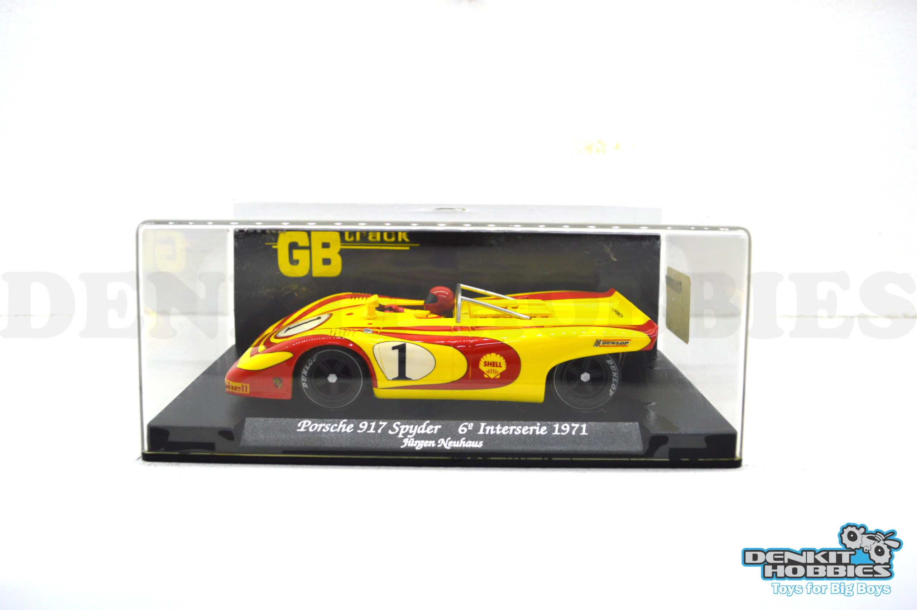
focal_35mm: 30
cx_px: 458
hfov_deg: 62.0
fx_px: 763
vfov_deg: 43.5
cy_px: 305
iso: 400
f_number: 5.6
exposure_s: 1/125
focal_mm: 20
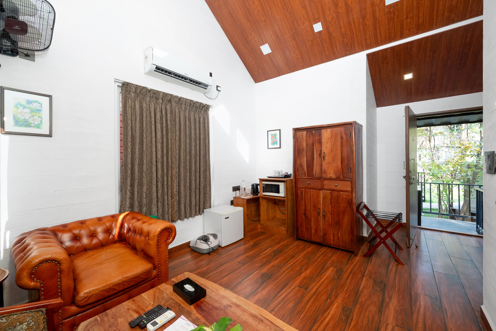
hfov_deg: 100.4
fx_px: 207
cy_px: 166
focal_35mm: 15
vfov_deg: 77.4
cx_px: 248
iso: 1600
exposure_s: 1/200
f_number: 8
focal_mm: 15
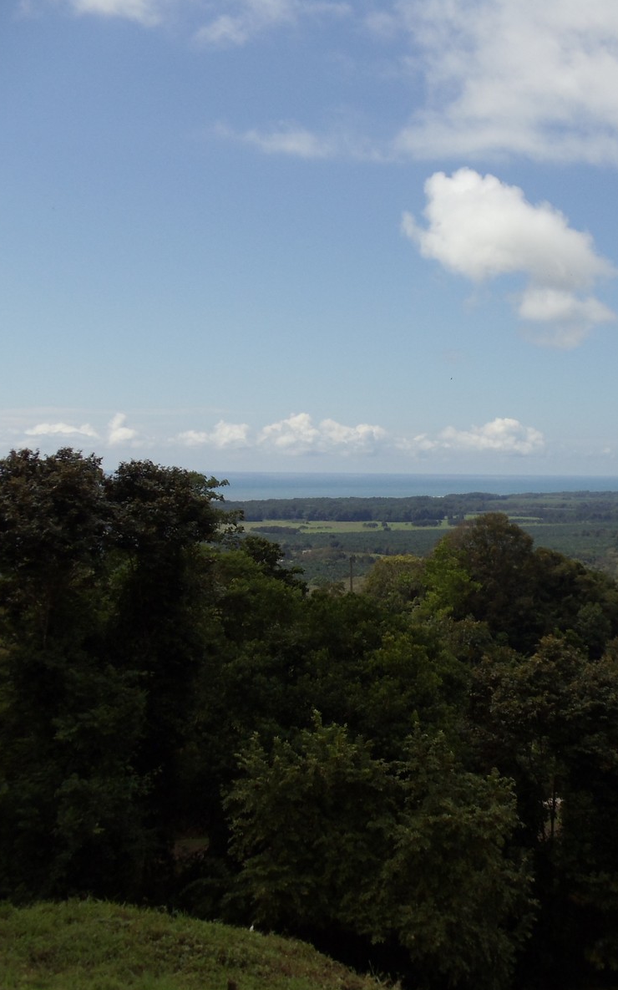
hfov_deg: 20.3
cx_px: 536
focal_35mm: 63
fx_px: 1699
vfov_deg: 32.5
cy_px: 496
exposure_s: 1/500
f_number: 7.1
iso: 100
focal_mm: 6
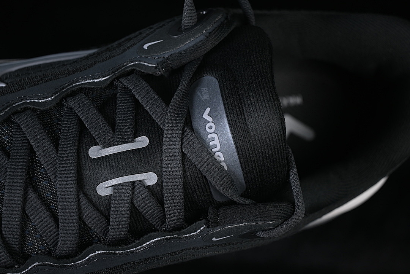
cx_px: 205
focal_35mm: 75
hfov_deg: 27.0
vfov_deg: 18.2
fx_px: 854
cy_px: 137
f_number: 6.3
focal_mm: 50
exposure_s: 1/50
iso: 160
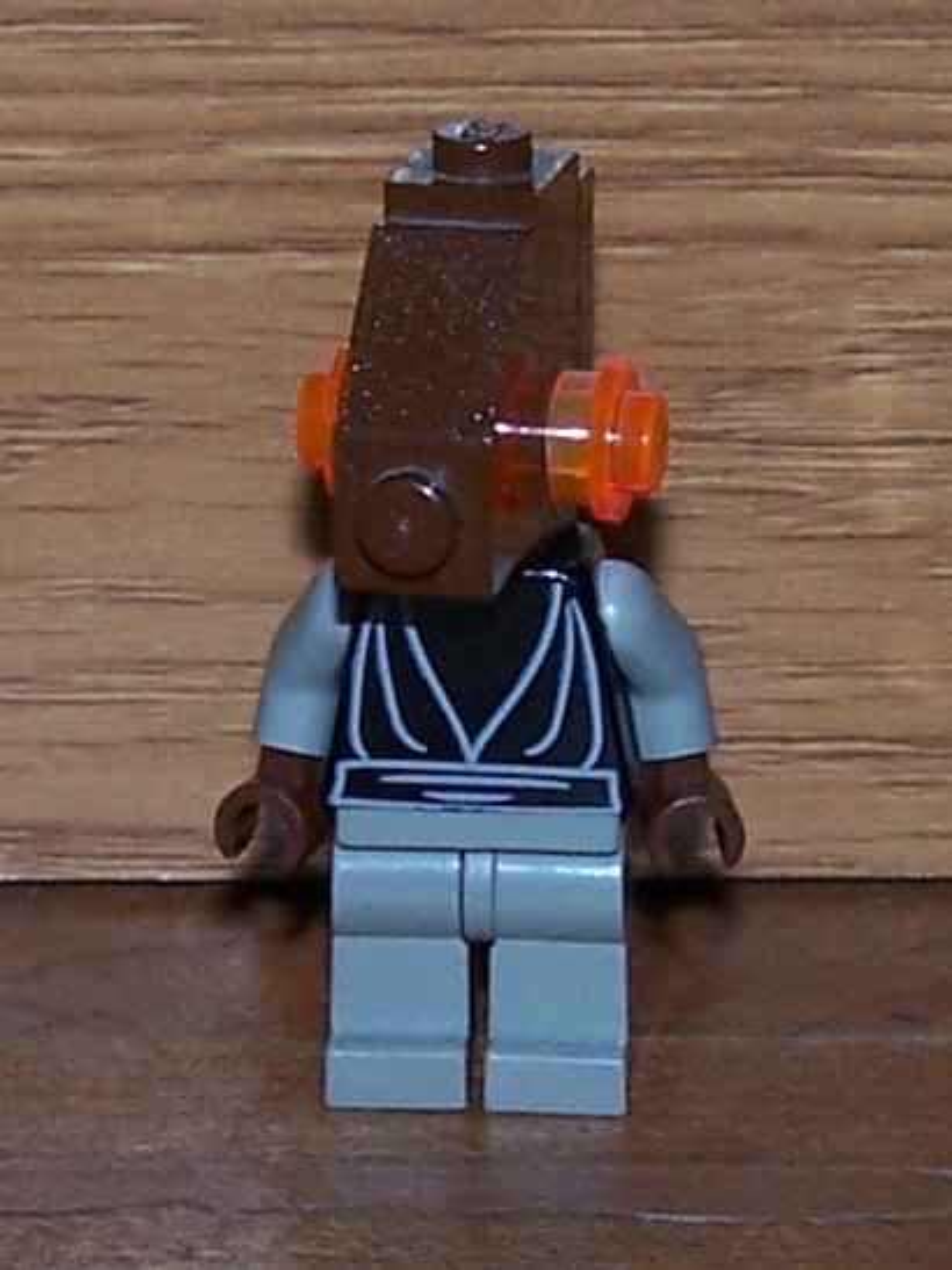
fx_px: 1394
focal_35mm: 38
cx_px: 476
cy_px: 635
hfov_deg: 37.7
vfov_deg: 49.0
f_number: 2.8
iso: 80
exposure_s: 1/500
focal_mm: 6.3
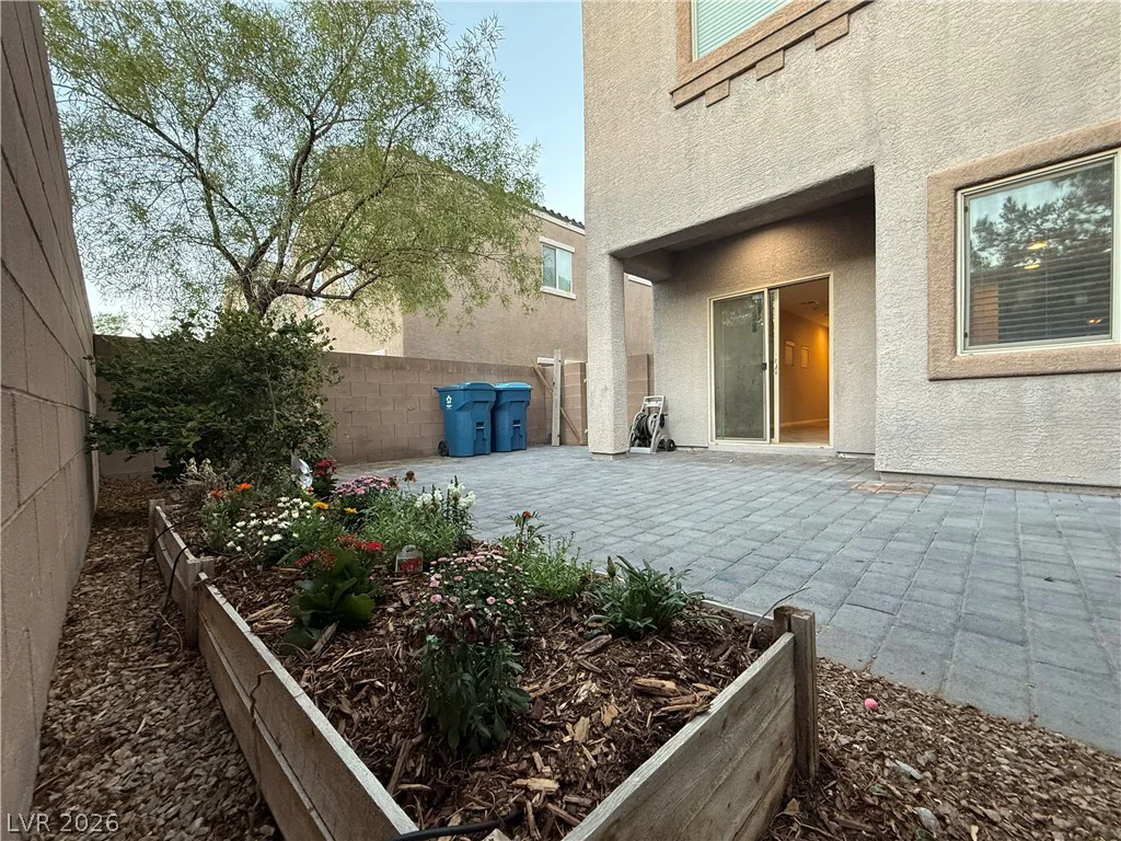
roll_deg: +1.2
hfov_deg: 102.1
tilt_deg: -0.1
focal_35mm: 14
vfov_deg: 85.7
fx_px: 453
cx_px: 560
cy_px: 420
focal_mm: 2.22
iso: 200
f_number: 2.2
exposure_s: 1/60
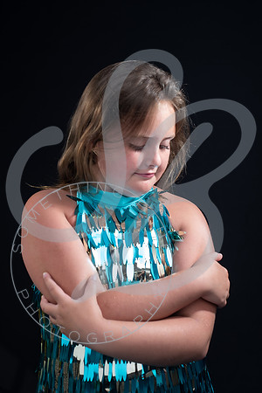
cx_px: 131
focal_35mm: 50
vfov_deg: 39.6
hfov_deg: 27.0
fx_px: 546
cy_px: 196
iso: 50
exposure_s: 1/200
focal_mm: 50
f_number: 4.5
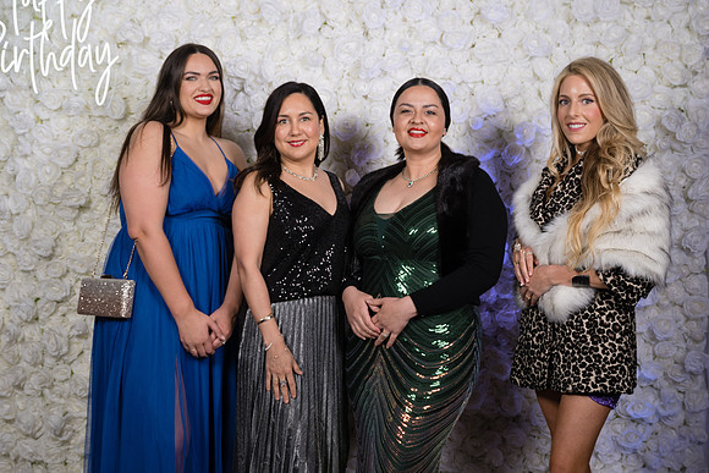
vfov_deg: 28.8
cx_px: 358
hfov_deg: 42.0
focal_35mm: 47
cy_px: 236
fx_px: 923
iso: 400
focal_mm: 43
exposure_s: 1/200
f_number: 5.6
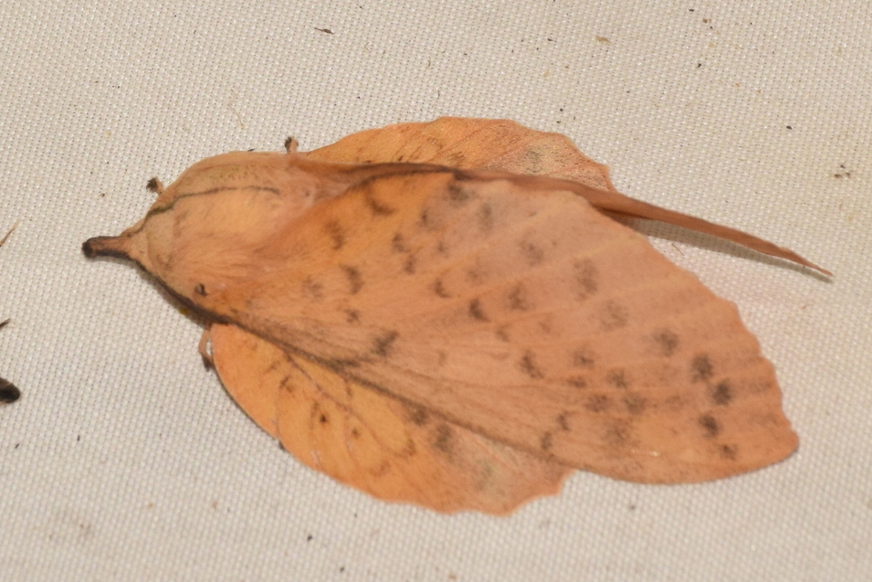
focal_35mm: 211
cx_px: 435
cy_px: 291
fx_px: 5111
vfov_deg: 6.5
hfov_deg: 9.8
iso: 500
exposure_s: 1/160
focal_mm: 140
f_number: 14
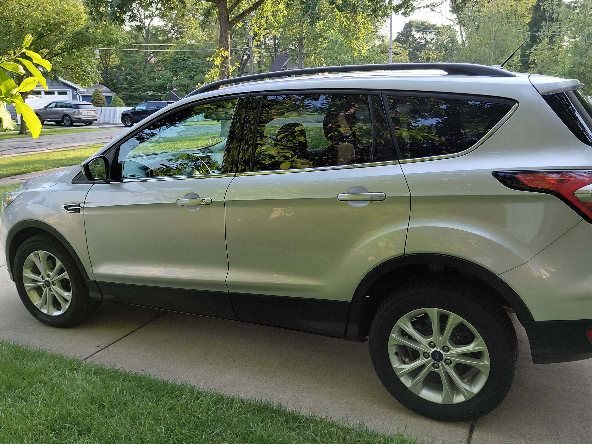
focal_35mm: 29
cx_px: 318
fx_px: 496
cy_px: 202
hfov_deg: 61.6
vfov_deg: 48.2
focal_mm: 4.69
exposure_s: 1/181
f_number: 1.8
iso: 50
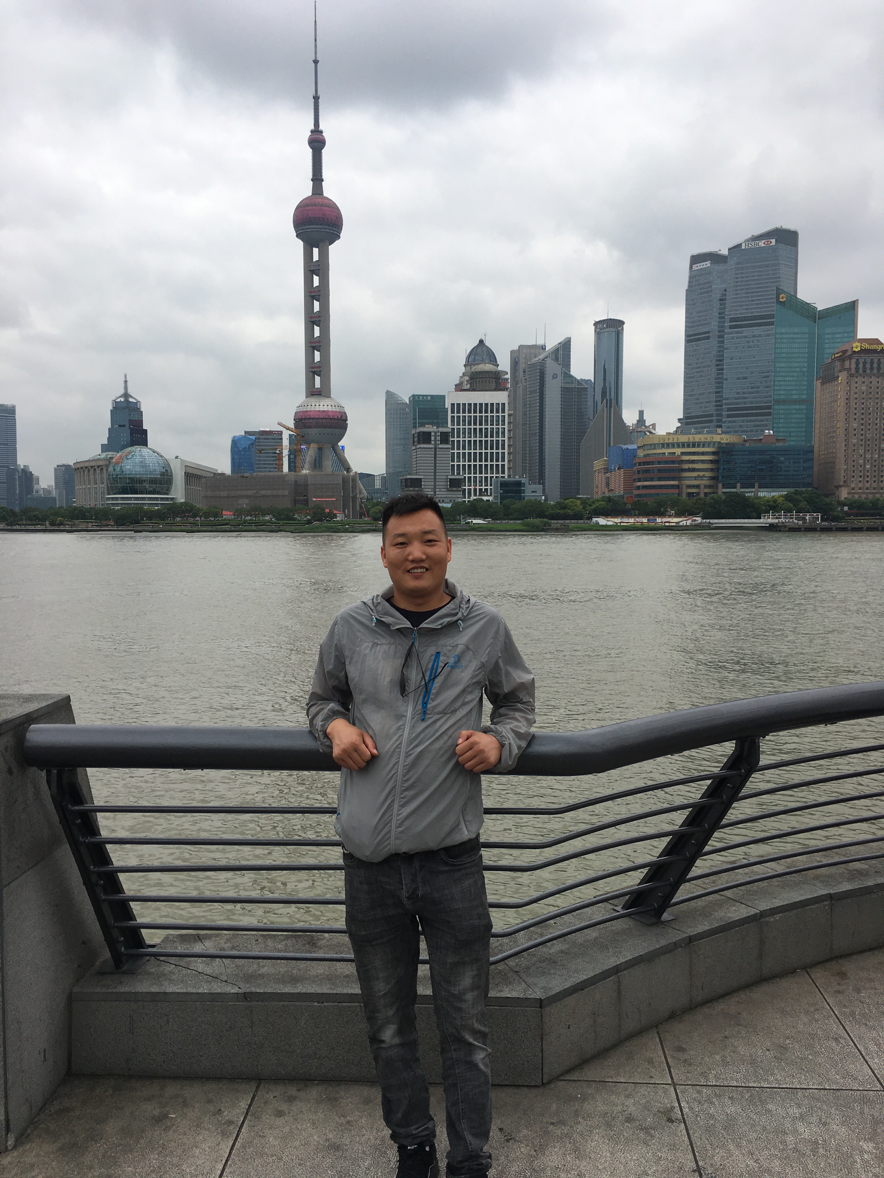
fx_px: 987
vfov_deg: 61.7
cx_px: 442
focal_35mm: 29
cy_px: 589
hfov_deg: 48.2
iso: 25
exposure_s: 1/427
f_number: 2.2
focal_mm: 4.15
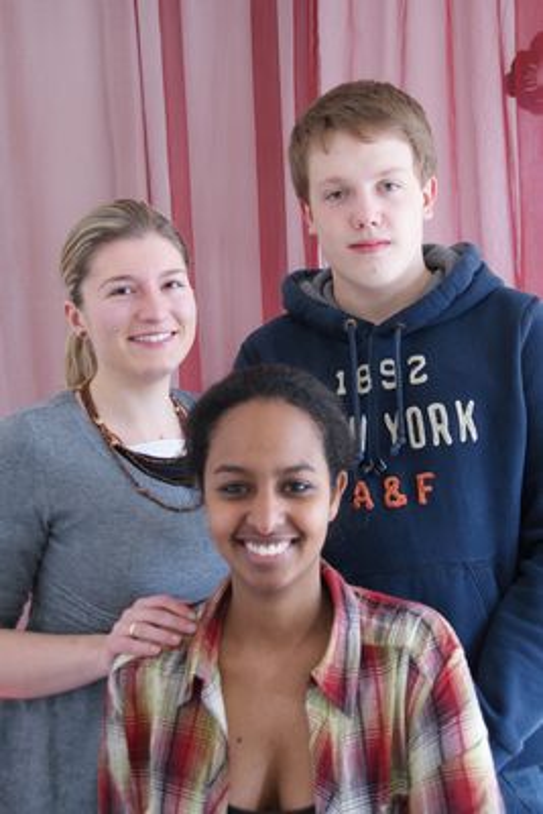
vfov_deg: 33.4
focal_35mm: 60
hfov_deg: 22.6
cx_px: 272
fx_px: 1356
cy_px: 407
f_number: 4.5
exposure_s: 1/8
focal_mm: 40
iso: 400
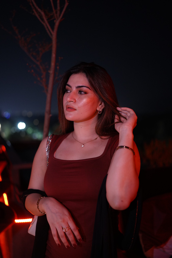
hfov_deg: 37.9
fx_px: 251
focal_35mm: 35
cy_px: 129
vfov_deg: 54.4
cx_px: 86
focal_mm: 35
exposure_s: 1/100
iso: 2500
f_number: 1.4
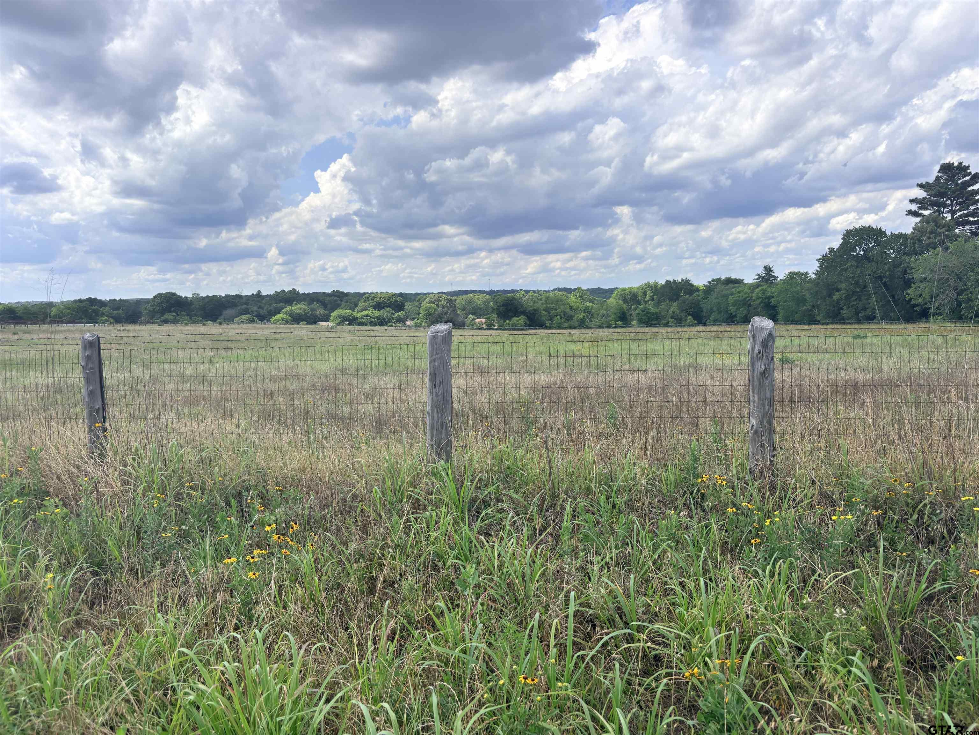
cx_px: 490
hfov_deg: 67.3
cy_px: 368
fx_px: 735
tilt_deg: -6.4
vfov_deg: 53.1
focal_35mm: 26
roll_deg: +1.8
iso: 50
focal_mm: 5.96
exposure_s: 1/3279
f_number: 1.6
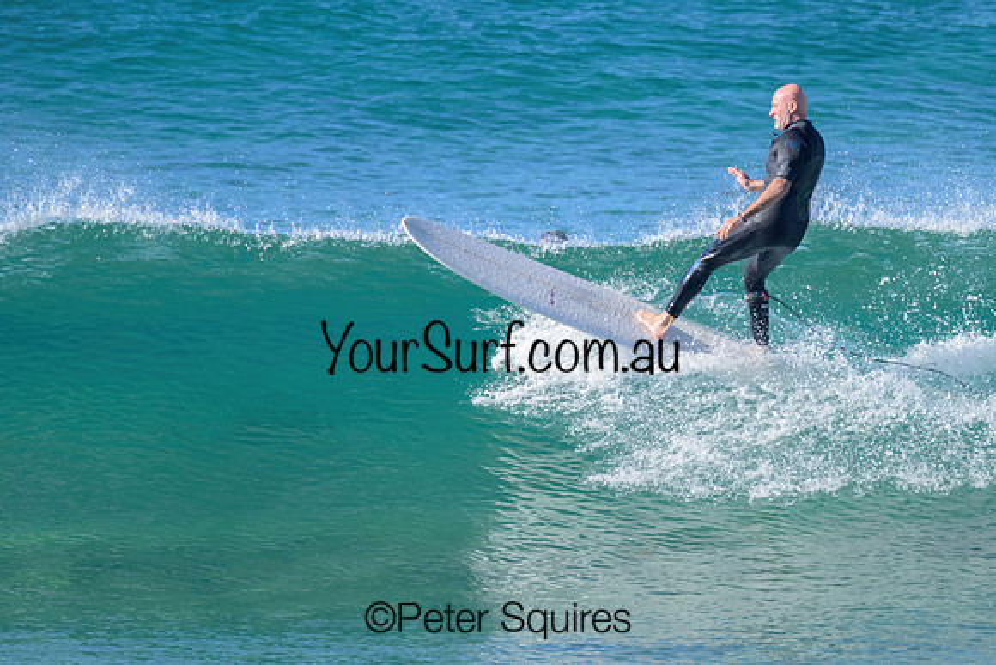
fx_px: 25550
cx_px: 578
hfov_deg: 2.2
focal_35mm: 923
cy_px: 214
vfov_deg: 1.5
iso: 1100
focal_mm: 680
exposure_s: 1/1250
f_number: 11
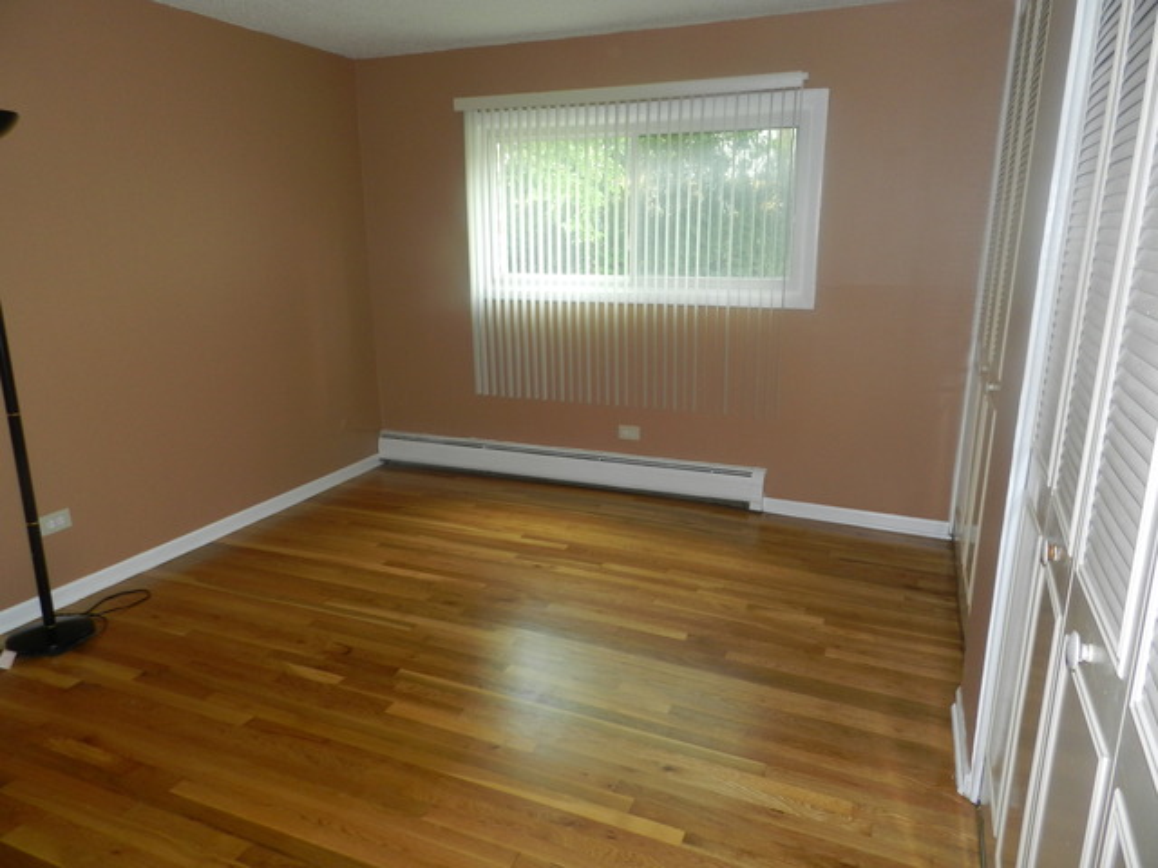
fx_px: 769
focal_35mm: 23
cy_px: 434
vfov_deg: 58.9
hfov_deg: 73.9
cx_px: 579
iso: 200
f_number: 3.4
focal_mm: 4
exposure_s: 1/30
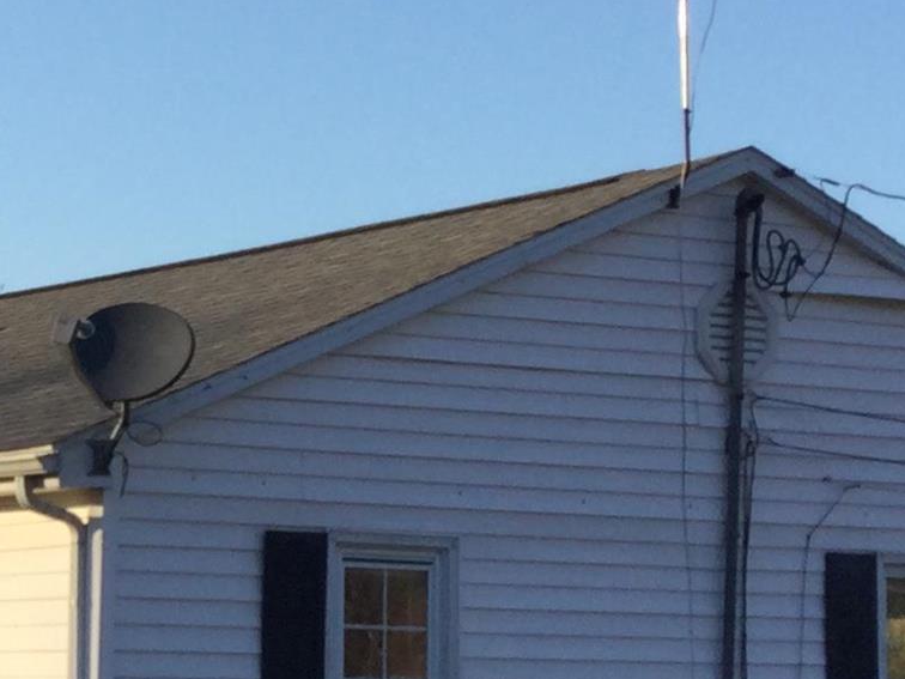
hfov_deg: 15.4
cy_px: 475
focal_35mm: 126
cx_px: 10
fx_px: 3294
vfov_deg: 11.7
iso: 25
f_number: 2.4
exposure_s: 1/646
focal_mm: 3.3
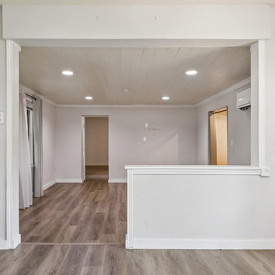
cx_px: 125
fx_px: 243
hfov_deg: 59.0
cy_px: 138
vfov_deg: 59.1
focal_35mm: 27
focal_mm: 14
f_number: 9
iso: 100
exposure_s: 1
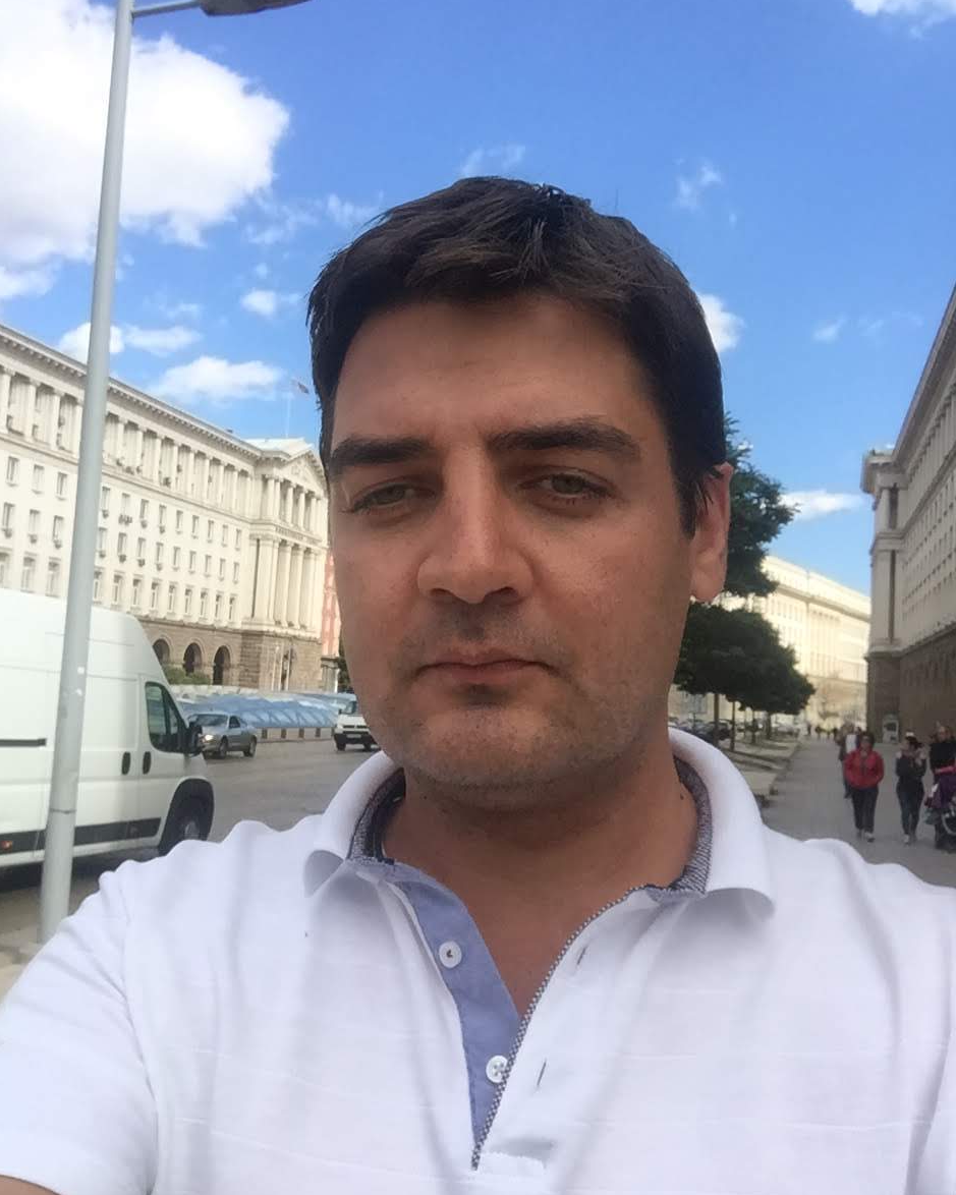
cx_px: 468
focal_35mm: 33
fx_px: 1167
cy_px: 580
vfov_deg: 54.2
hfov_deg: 44.5
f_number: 2.2
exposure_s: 1/850
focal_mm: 2.65
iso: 32
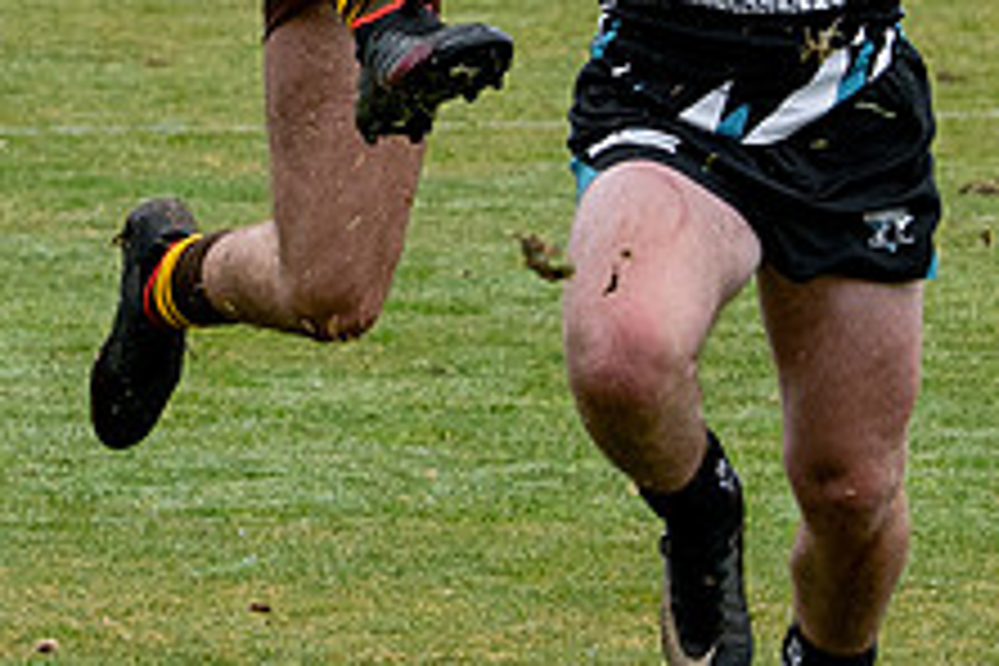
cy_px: -3
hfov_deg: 3.4
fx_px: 17009
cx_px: 237
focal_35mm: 613
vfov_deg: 2.2
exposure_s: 1/800
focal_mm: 70
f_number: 4
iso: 360
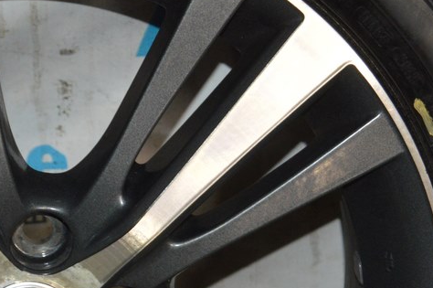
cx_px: 298
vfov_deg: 7.7
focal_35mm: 178
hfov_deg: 11.5
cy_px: 255
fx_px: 2140
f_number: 5.6
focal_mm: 55
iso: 1800
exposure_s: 1/60
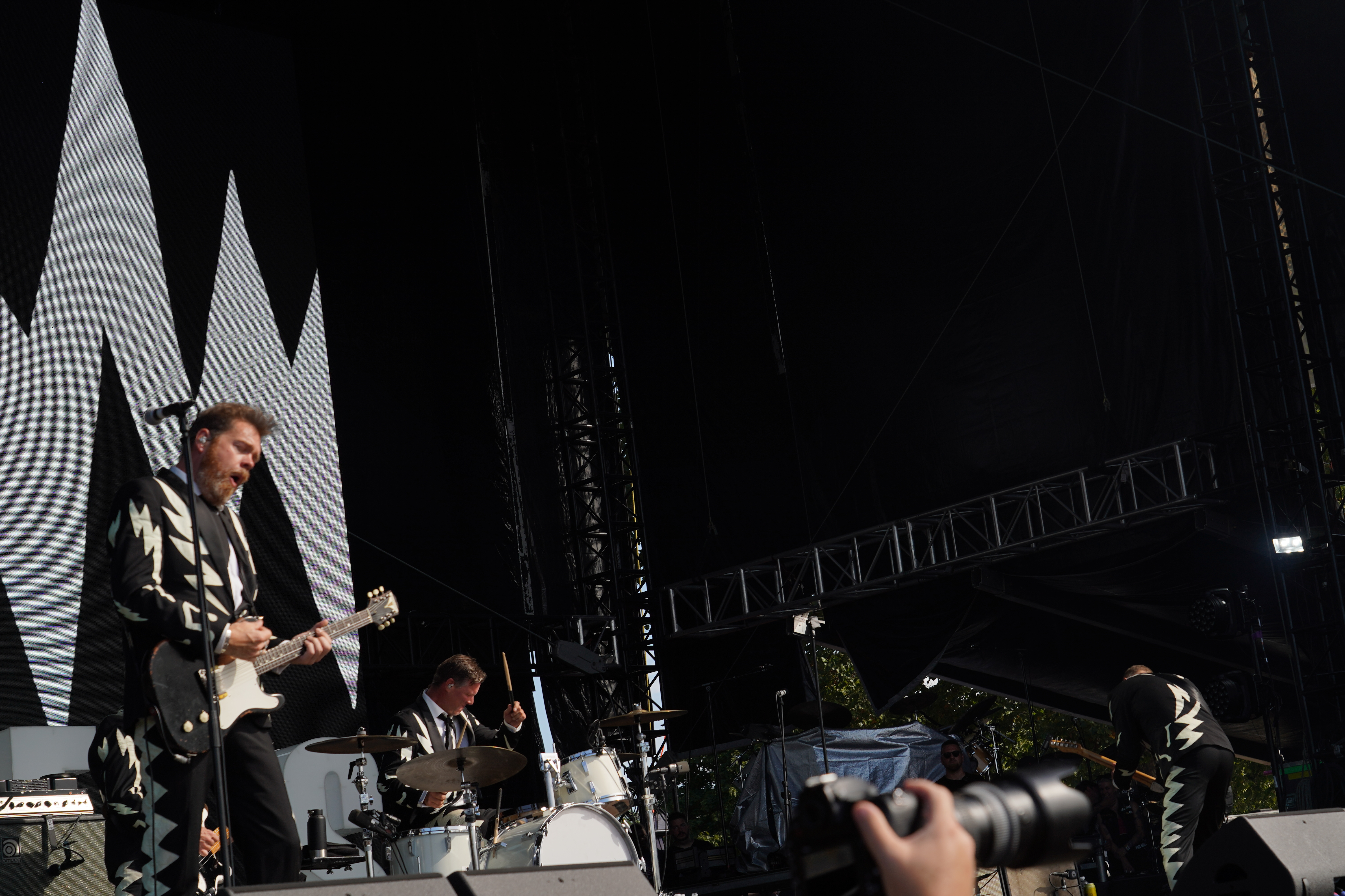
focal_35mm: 65
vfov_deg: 20.9
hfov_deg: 31.0
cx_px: 672
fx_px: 2428
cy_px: 448
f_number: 8
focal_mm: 65
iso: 100
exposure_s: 1/320
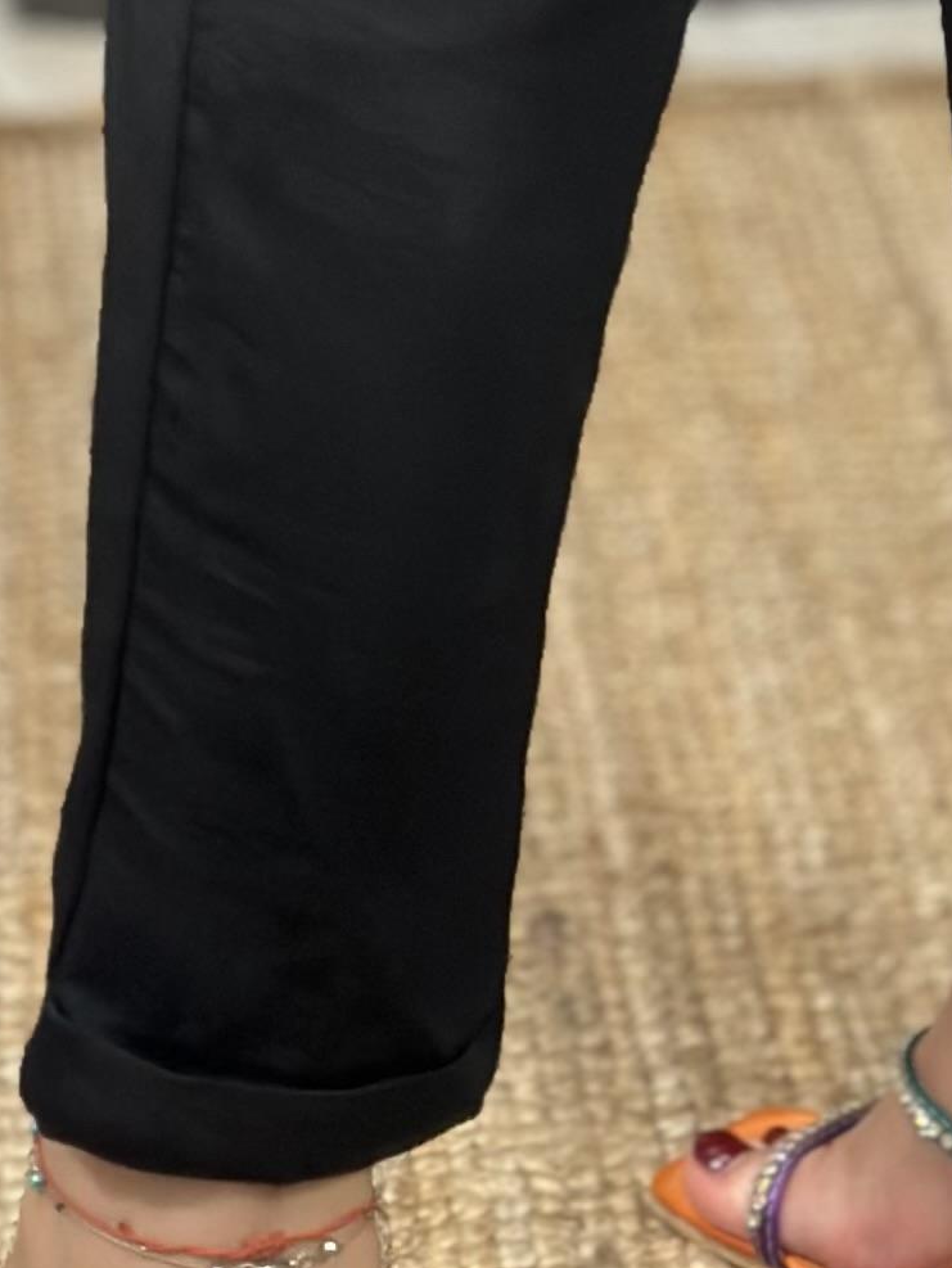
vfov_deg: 9.7
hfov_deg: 7.6
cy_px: -730
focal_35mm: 196
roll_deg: -0.8
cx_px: 371
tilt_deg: -35.9
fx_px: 7182
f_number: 1.78
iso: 125
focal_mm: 6.86
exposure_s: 1/100
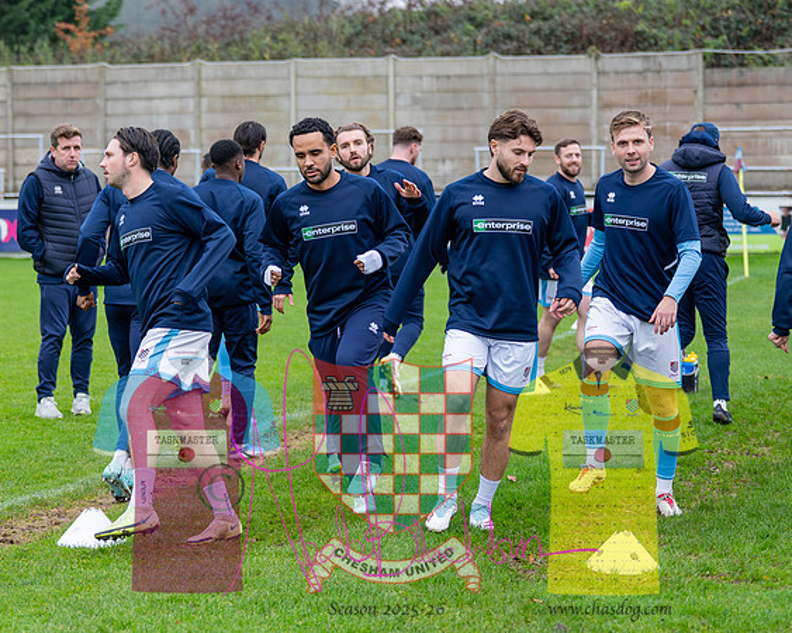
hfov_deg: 16.5
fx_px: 2732
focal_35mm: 117
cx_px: 314
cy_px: 316
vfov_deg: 13.2
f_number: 2.4
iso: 1250
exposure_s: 1/1000
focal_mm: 64
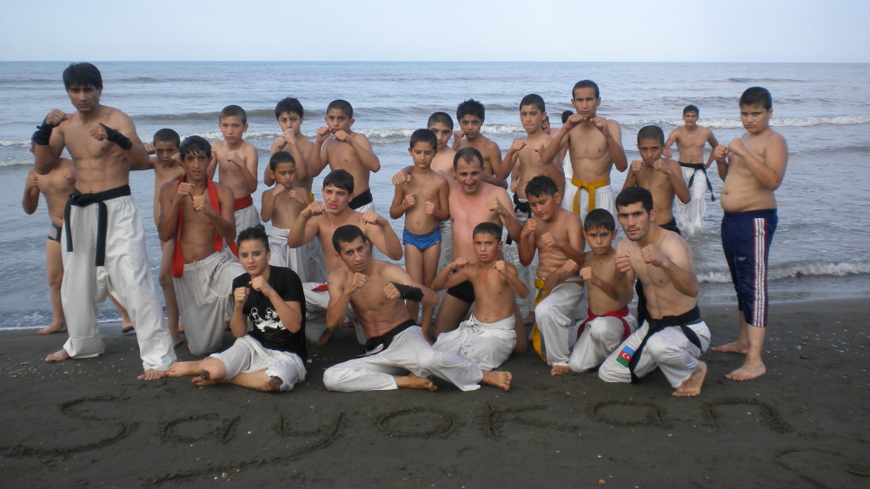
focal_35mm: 39
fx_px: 900
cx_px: 428
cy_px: 235
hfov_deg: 51.6
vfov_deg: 30.4
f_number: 4.6
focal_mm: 6.3
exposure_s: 1/293
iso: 80
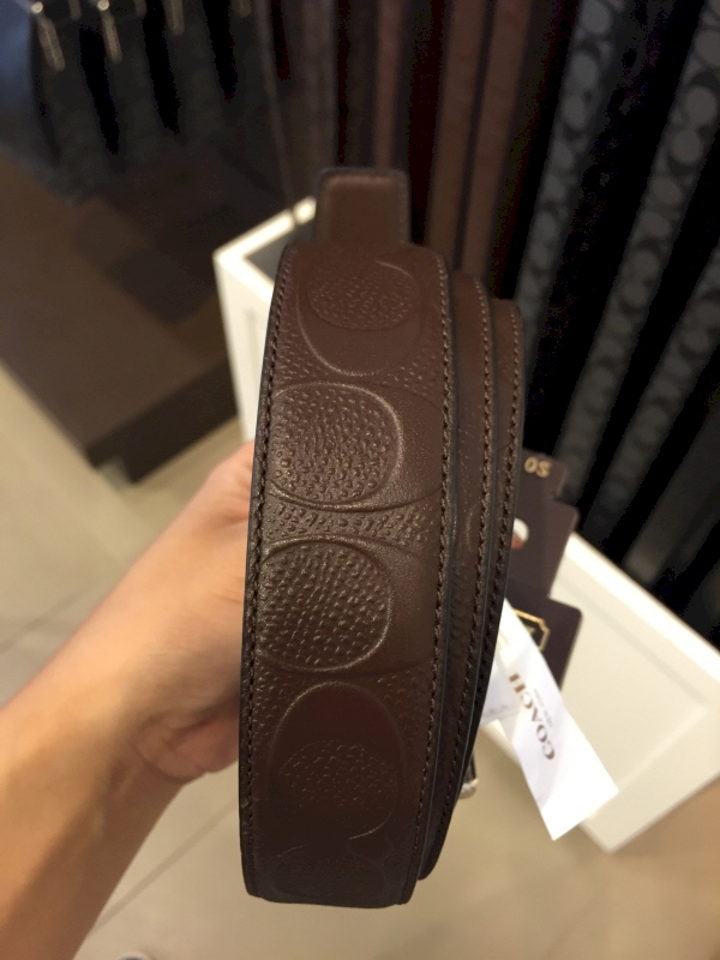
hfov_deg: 48.2
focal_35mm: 29
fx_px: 804
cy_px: 480
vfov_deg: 61.7
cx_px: 360
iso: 80
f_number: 2.2
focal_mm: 4.15
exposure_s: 1/30
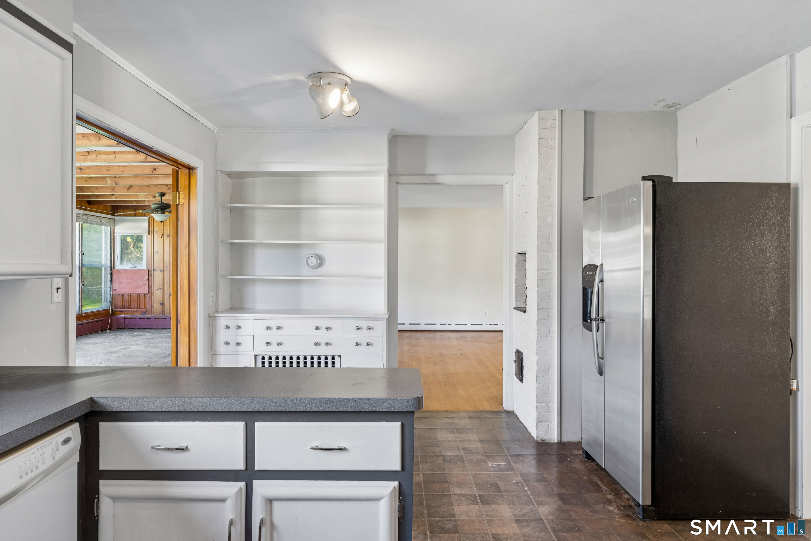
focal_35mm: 24
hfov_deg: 73.7
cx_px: 406
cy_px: 270
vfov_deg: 53.1
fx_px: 541
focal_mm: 24
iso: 400
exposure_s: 1/4
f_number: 13
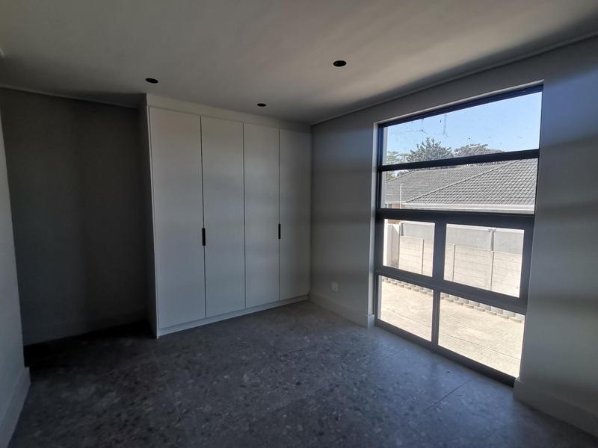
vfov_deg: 74.7
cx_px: 299
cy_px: 224
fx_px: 294
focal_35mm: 17
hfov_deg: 91.0
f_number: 2.4
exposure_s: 1/320
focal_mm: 1.78
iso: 50
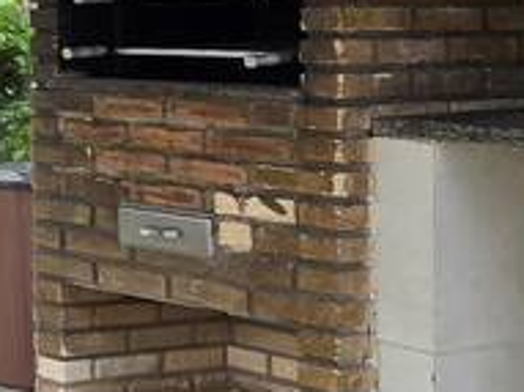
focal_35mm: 98
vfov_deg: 14.9
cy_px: 19
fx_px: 1483
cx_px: -540
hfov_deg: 15.6
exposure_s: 1/148
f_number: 2.2
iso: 50
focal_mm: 2.2
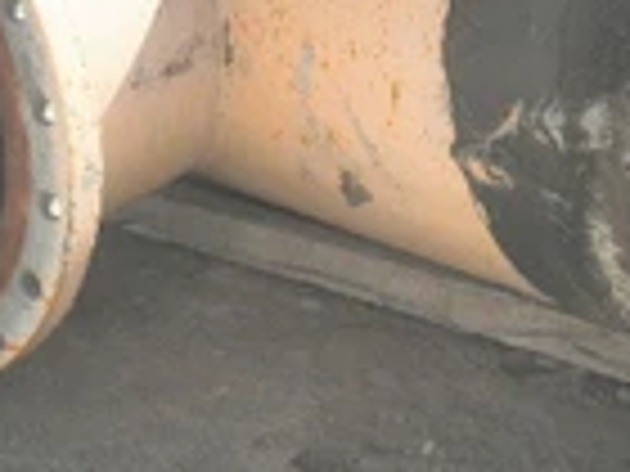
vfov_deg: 11.7
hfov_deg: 15.6
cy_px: 36
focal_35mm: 126
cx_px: 410
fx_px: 2293
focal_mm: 7.9
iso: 64
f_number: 9.6
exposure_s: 1/60
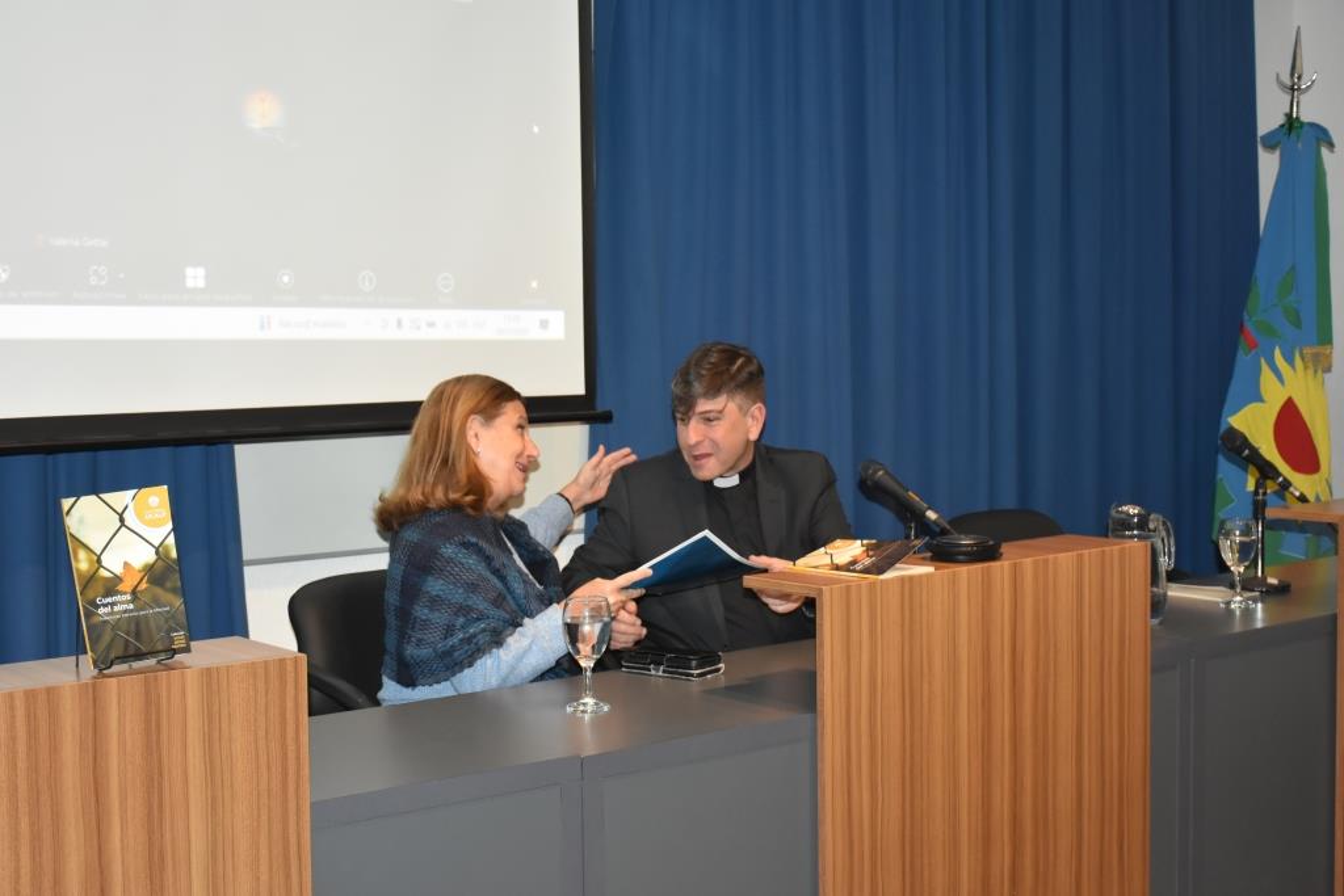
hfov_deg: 37.8
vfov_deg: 25.8
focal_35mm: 52
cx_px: 672
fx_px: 1960
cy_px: 448
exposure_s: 1/60
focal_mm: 35
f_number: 5.6
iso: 1600
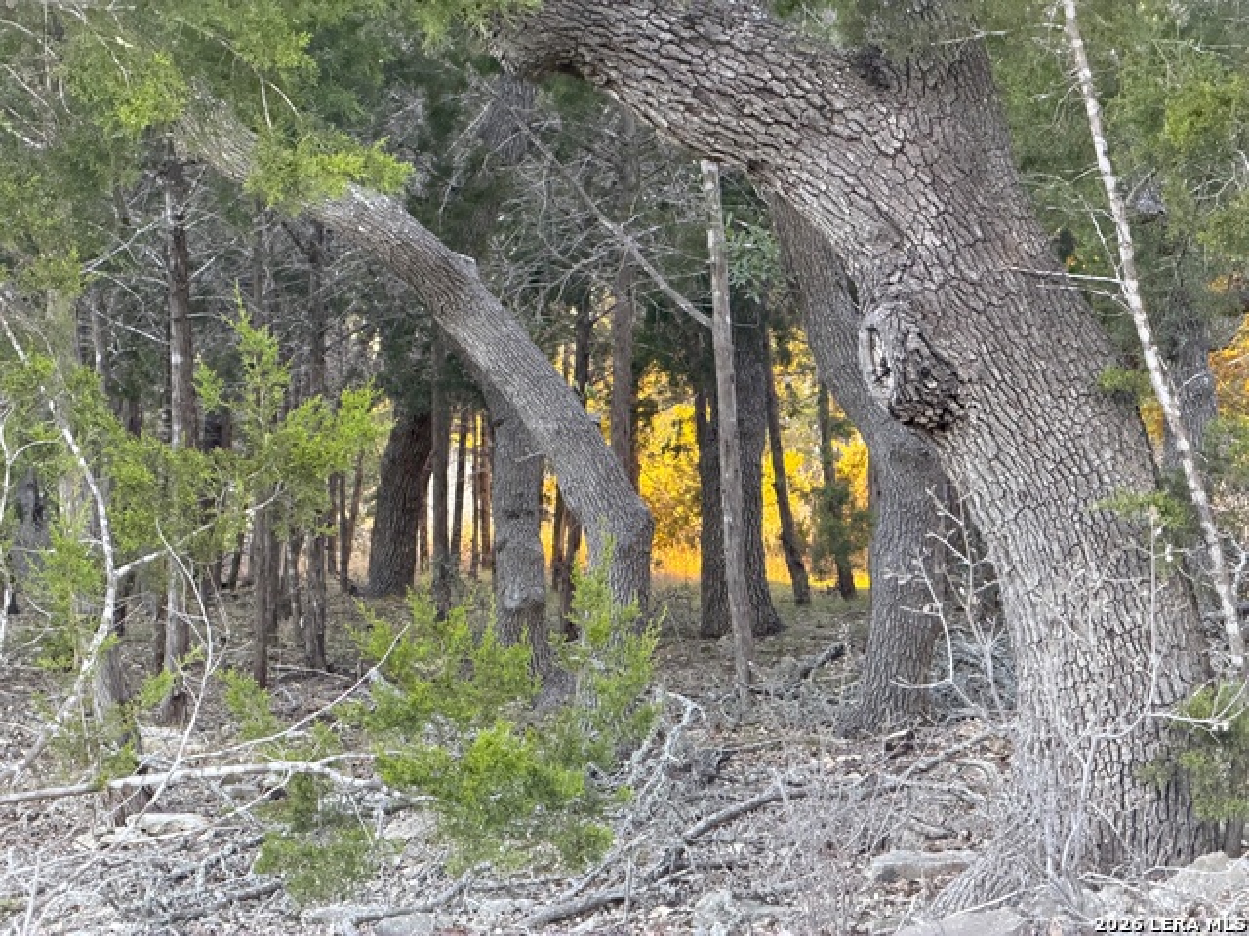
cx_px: 624
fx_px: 3608
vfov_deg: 14.8
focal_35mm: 100
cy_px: 468
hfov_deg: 19.6
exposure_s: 1/93
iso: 500
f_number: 2.8
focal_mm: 16.89
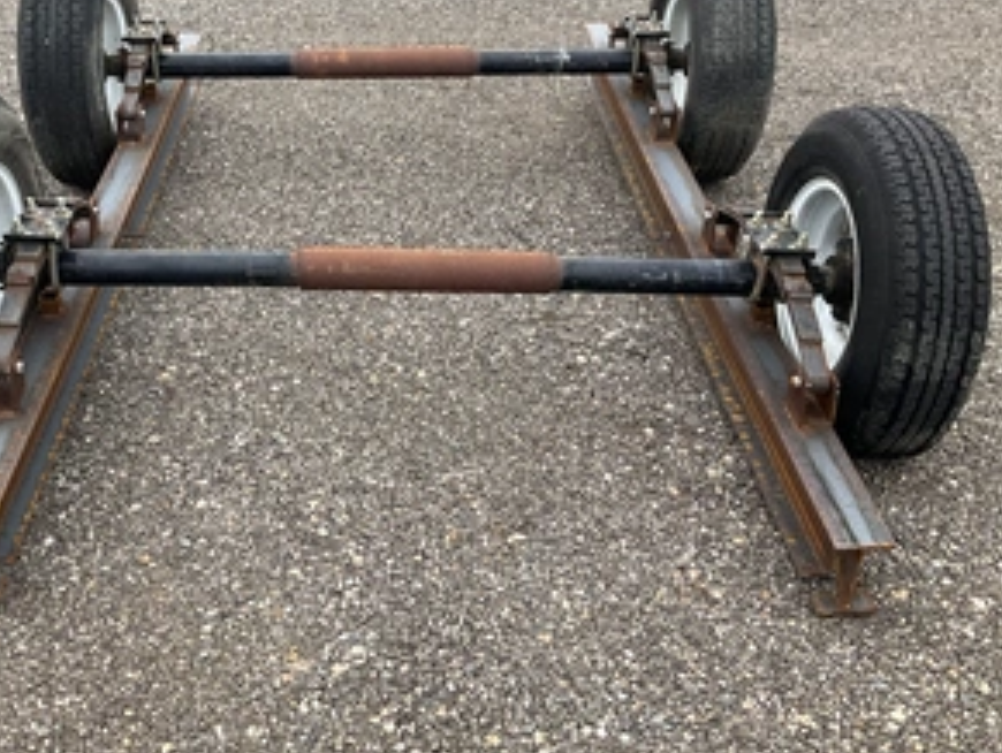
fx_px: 1159
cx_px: 394
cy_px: 280
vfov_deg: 35.8
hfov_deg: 46.5
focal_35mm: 40
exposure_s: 1/613
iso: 25
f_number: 1.8
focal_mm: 3
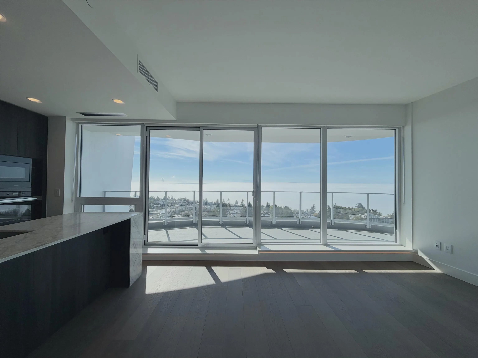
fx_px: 193
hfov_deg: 102.1
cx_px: 239
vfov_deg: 85.7
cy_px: 179
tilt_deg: +1.3
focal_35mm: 14
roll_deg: -0.9
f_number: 2.2
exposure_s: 1/770
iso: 32
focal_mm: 2.22
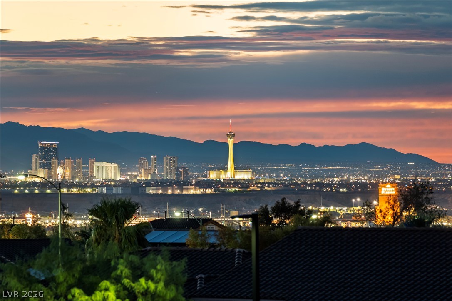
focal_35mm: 270
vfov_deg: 5.1
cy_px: 150
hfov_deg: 7.6
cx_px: 226
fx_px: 3388
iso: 400
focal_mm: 180
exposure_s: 1/30
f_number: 4
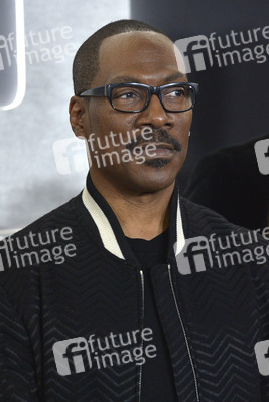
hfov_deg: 6.9
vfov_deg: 10.3
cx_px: 134
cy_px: 201
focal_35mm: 200
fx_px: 2240
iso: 3200
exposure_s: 1/250
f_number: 6.3
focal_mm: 200
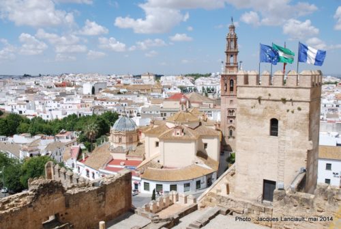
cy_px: 114
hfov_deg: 57.2
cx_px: 170
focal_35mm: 33
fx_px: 313
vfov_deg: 40.1
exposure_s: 1/250
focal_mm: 22
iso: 100
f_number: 8
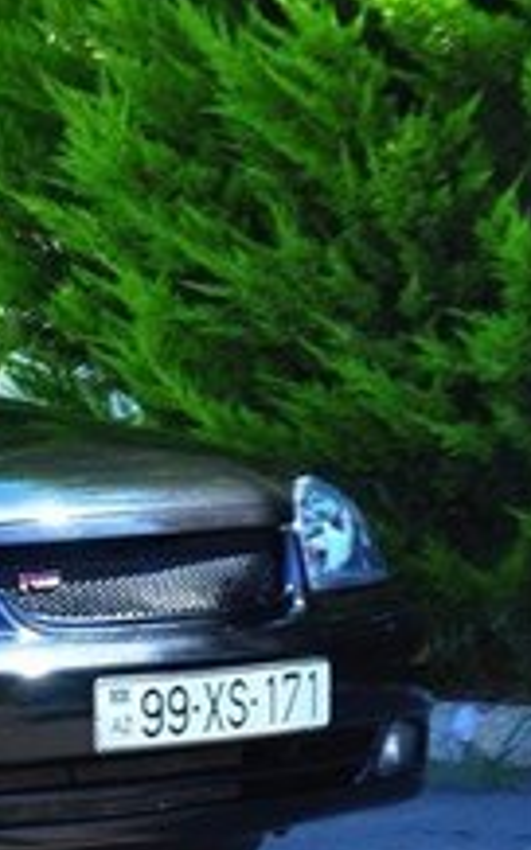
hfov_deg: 6.6
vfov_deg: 10.8
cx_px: -406
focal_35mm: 194
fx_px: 4498
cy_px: 530
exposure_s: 1/160
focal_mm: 42
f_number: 6.3
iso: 200
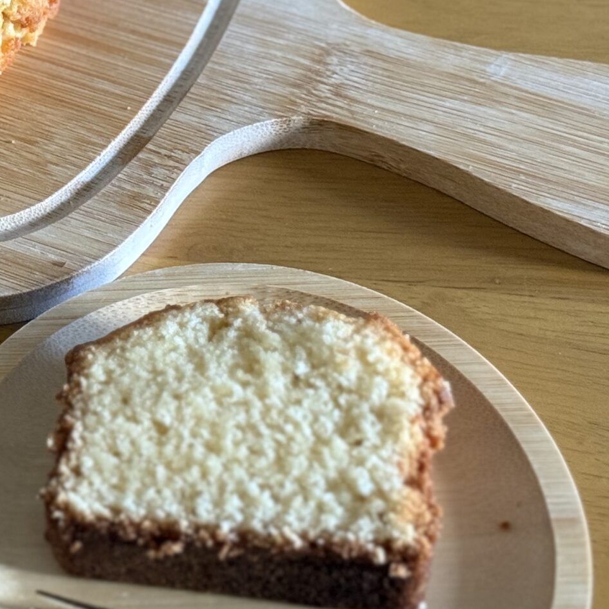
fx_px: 2289
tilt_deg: -47.5
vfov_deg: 15.1
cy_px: 134
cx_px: -32
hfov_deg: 14.8
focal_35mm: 115
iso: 320
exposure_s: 1/40
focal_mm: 6.76
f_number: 1.78
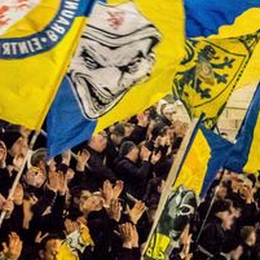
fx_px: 1394
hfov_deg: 10.6
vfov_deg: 10.7
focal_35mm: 164
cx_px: 252
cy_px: 102
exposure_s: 1/125
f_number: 3.5
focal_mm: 24.79
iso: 6400
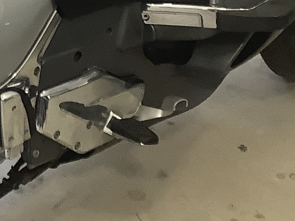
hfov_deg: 16.1
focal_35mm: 118
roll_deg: +0.2
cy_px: -42
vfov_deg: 12.3
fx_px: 1006
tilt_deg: -25.1
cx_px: -55
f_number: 2.4
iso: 125
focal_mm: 3.3
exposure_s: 1/60
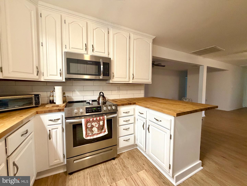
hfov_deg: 102.1
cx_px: 124
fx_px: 100
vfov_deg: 85.7
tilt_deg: -3.1
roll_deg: -0.2
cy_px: 93
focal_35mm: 14
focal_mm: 2.22
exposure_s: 1/60
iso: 400
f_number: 2.2
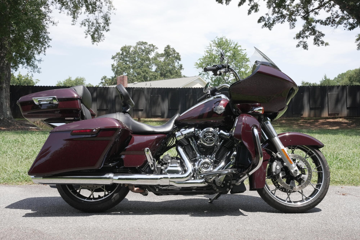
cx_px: 180
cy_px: 120
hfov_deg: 43.2
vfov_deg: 29.7
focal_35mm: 45
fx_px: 454
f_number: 11
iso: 1250
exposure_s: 1/640
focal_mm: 45.4
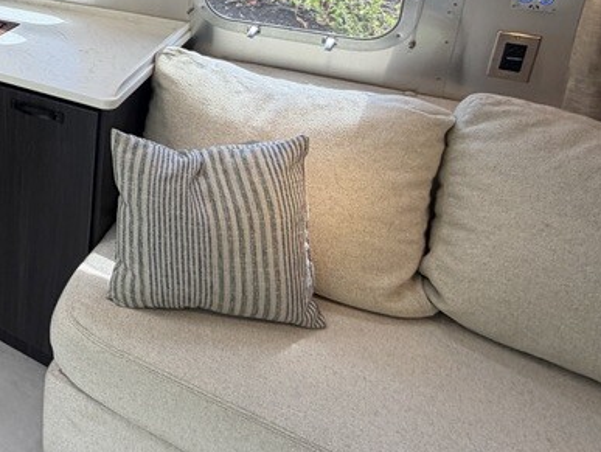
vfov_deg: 35.2
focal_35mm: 37
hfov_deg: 35.8
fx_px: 643
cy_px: 5
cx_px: -162
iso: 64
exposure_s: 1/121
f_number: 2.2
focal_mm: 2.22
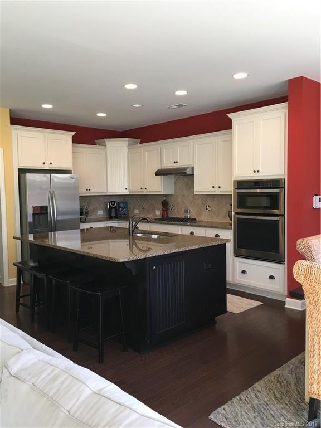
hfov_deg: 48.2
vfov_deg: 61.7
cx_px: 160
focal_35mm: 29
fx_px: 359
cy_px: 214
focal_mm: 4.15
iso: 32
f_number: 2.2
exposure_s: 1/30
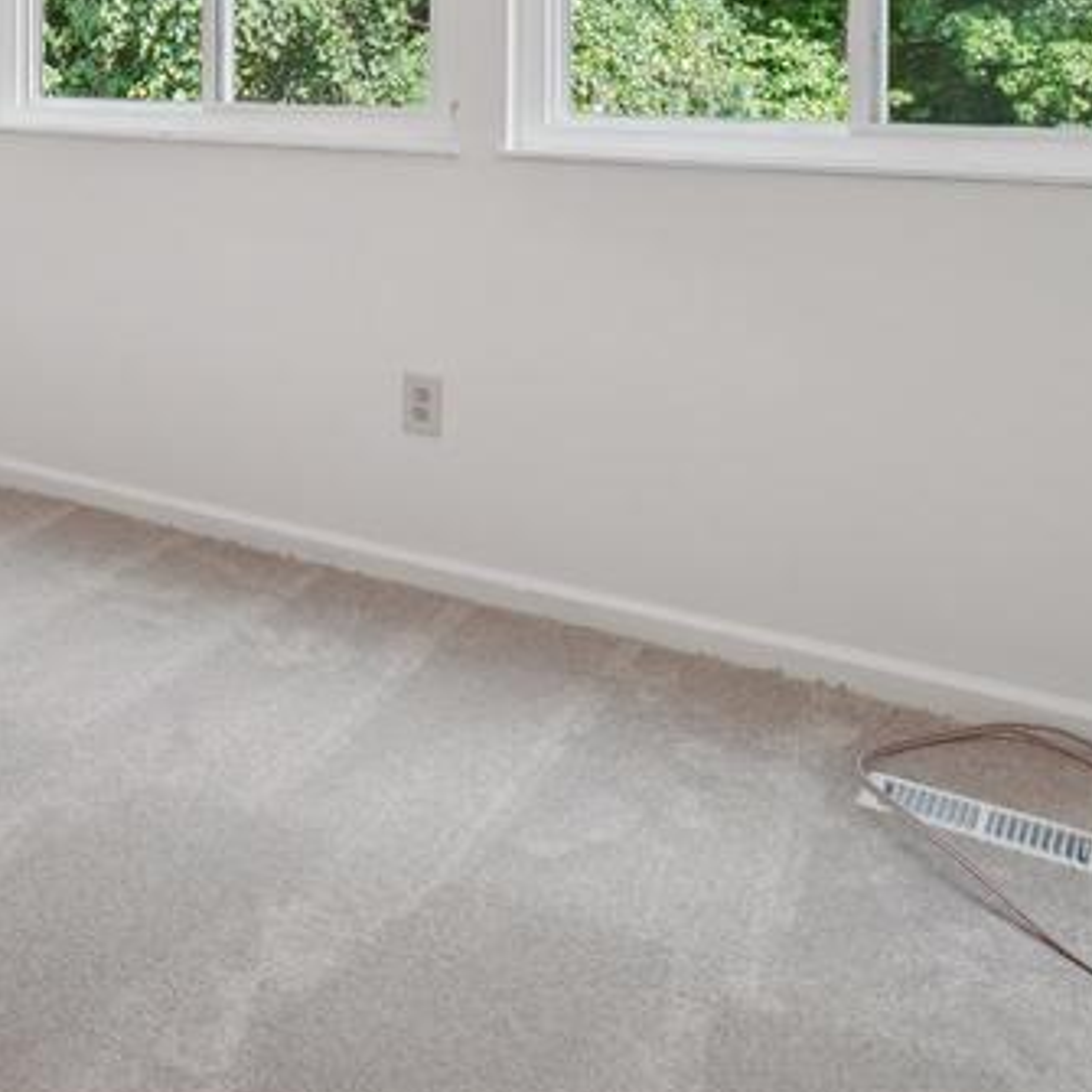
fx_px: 1392
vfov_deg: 39.1
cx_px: -218
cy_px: 64
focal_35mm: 39
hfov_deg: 34.4
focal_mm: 10
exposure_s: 1/10
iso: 100
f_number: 7.1
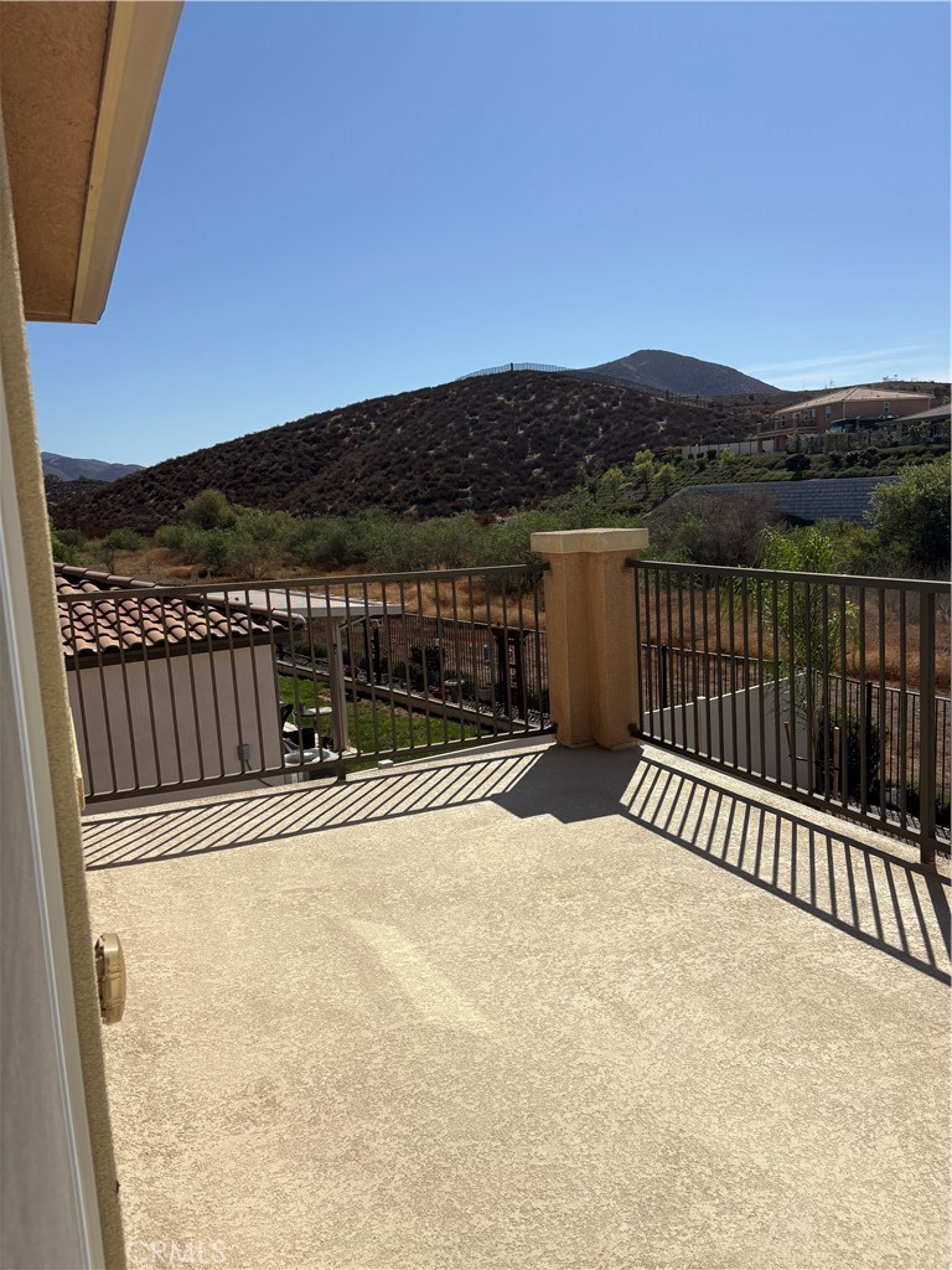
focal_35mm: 26
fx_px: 953
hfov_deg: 53.1
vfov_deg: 67.3
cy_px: 635
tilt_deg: -5.5
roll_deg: +0.9
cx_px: 476
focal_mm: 5.96
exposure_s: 1/8850
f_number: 1.6
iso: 50
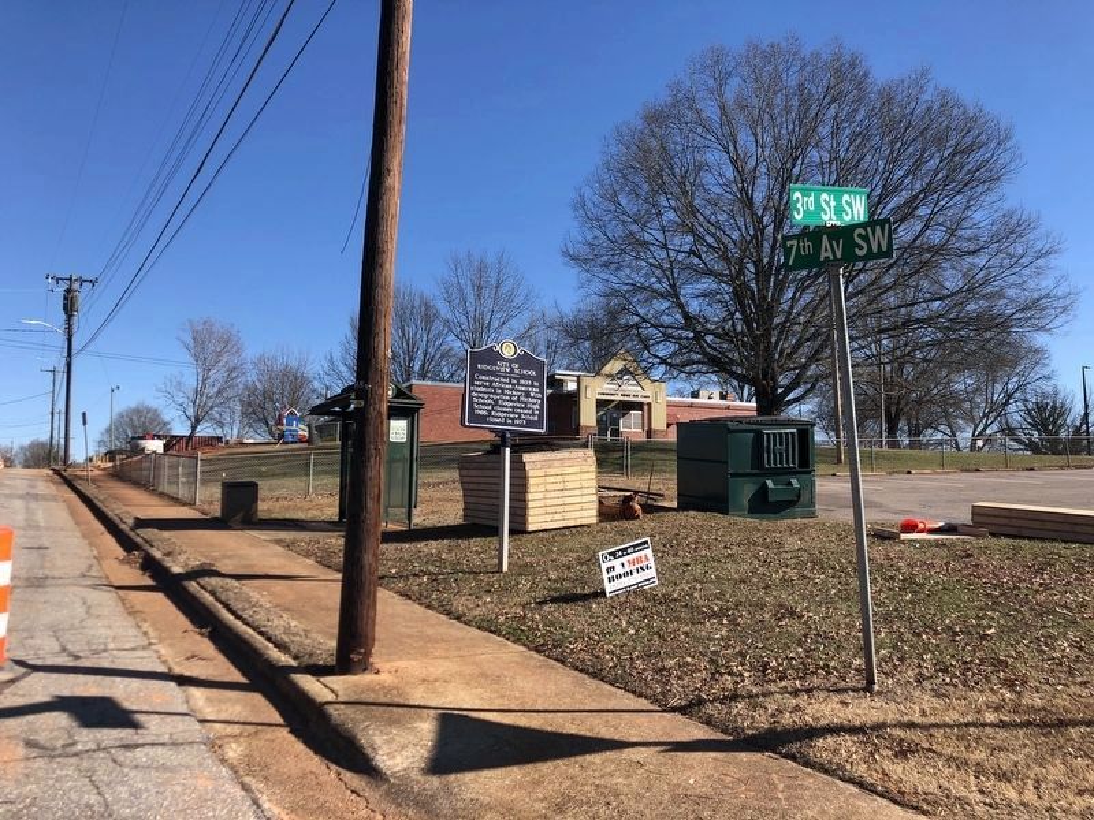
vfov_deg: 49.7
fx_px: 885
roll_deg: +0.0
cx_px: 547
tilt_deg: +6.8
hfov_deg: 63.4
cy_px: 410
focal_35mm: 28
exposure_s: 1/1350
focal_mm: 4
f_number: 1.8
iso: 20
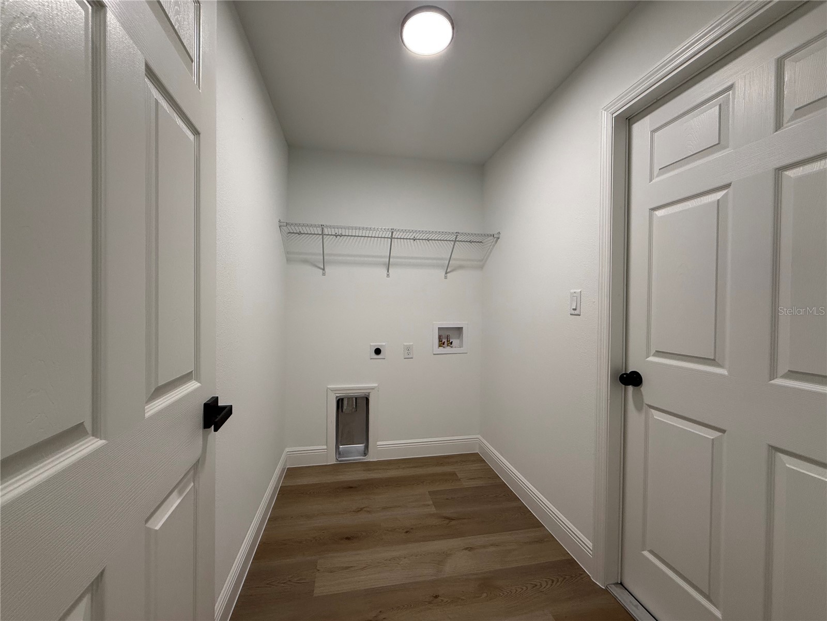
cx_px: 414
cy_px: 310
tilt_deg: -0.3
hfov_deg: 102.1
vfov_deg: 85.7
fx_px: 334
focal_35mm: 14
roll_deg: -0.5
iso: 160
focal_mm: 2.22
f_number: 2.2
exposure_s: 1/120
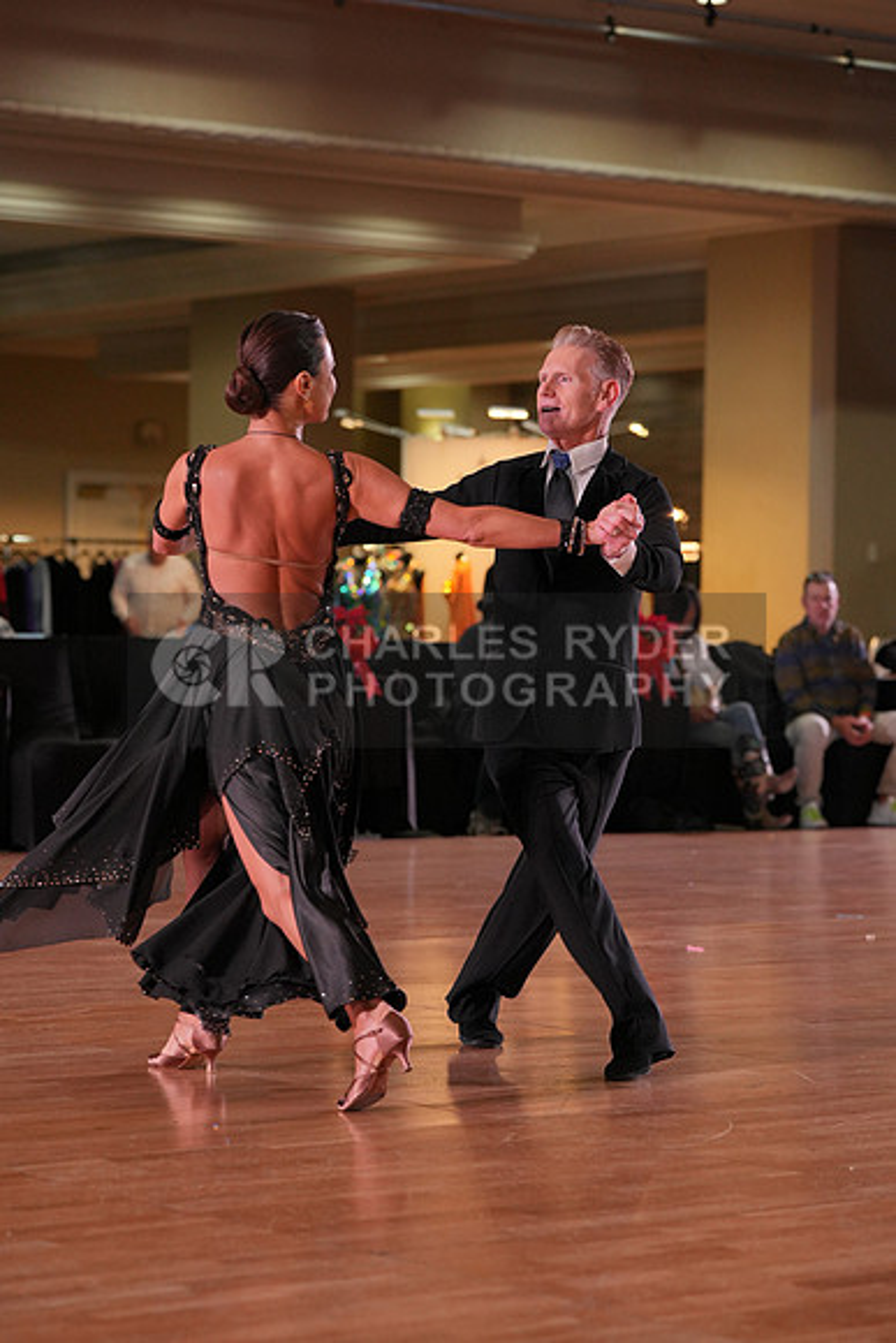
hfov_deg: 13.7
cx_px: 448
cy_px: 672
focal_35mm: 100
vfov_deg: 20.4
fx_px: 3731
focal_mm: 100
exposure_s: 1/500
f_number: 4
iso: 1600
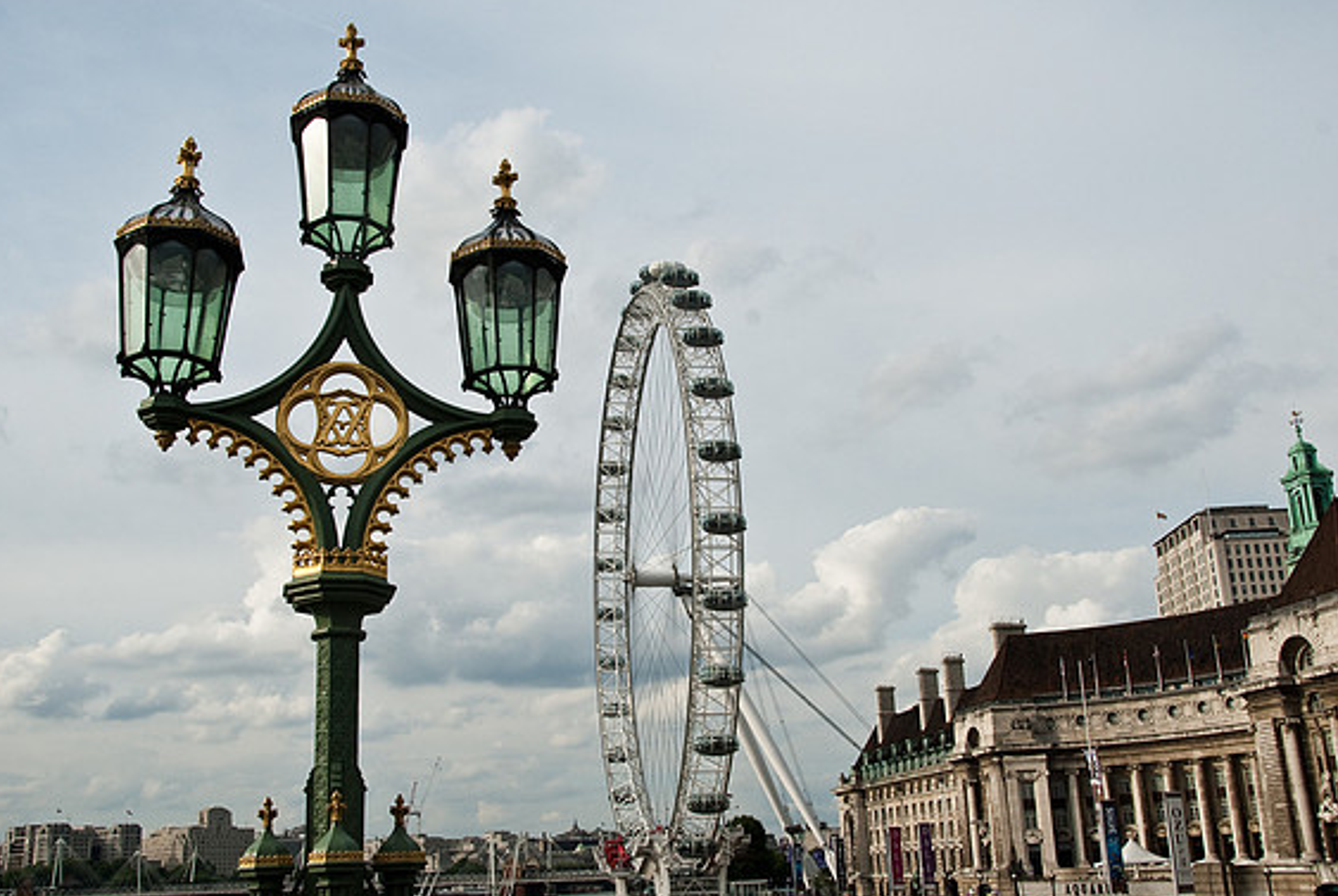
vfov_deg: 39.0
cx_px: 677
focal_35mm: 34
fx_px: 1265
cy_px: 454
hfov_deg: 55.7
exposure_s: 1/500
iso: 200
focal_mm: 22
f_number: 11
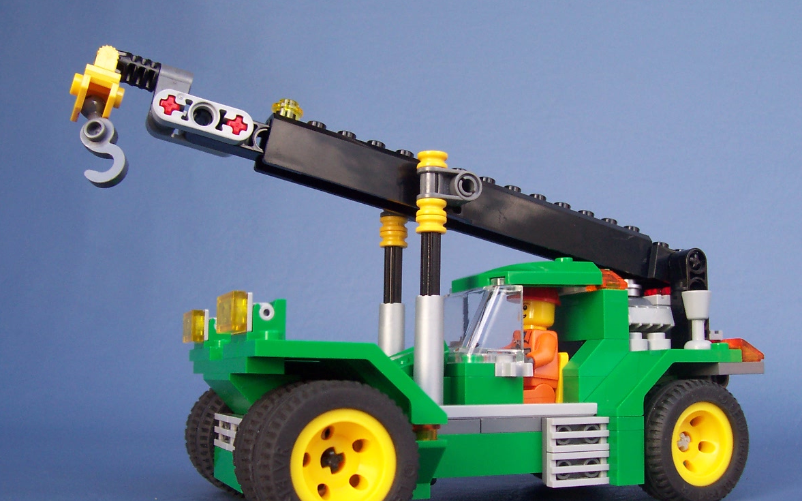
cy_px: 287
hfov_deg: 49.3
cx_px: 407
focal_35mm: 40
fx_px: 874
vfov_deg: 31.9
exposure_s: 1/180
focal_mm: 5.6
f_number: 2.8
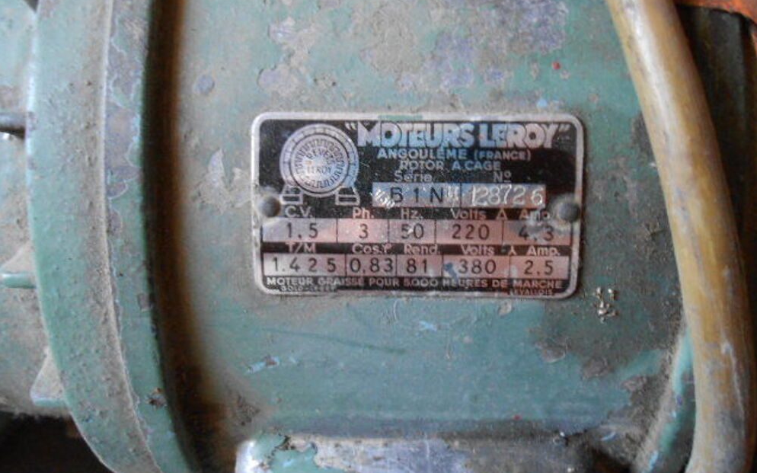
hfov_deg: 59.7
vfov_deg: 39.3
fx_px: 660
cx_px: 379
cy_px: 197
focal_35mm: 32
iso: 400
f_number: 3.8
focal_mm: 5.3
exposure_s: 1/13
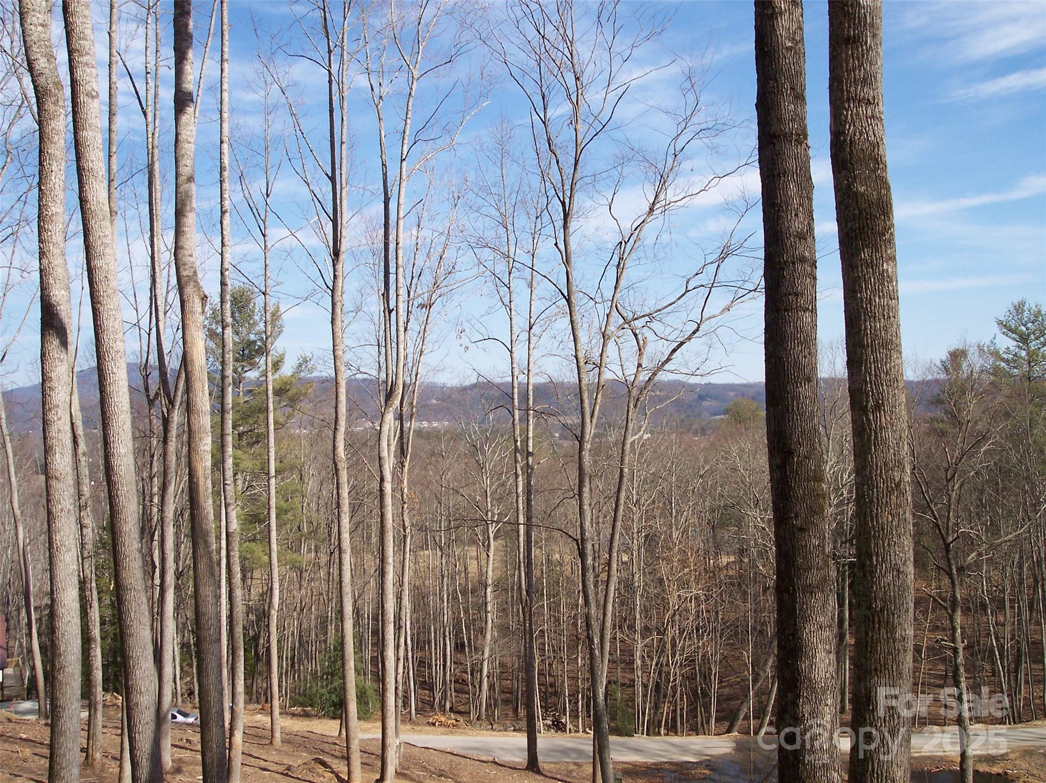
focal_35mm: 38
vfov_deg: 37.7
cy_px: 392
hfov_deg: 49.0
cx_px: 523
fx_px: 1147
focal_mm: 8
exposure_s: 1/500
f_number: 4.8
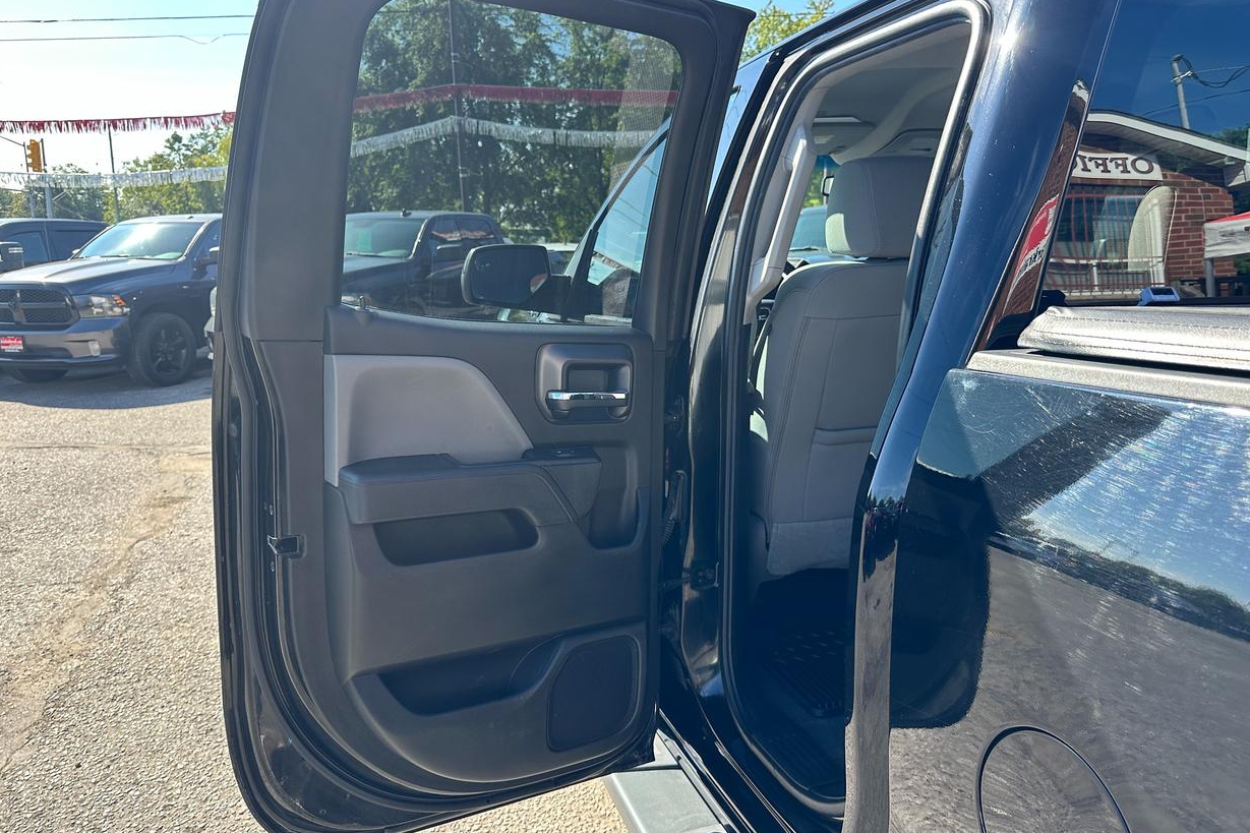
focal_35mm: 26
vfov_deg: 49.5
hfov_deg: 69.4
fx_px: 903
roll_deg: +0.3
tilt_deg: -8.5
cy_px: 386
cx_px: 649
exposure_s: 1/767
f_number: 1.78
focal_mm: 6.86
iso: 80
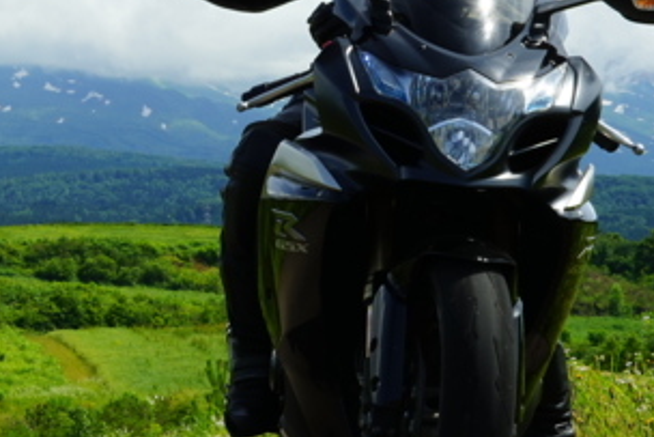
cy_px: 114
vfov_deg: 8.0
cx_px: 116
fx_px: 3108
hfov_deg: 12.0
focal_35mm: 171
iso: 125
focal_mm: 65
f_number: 16
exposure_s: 1/90
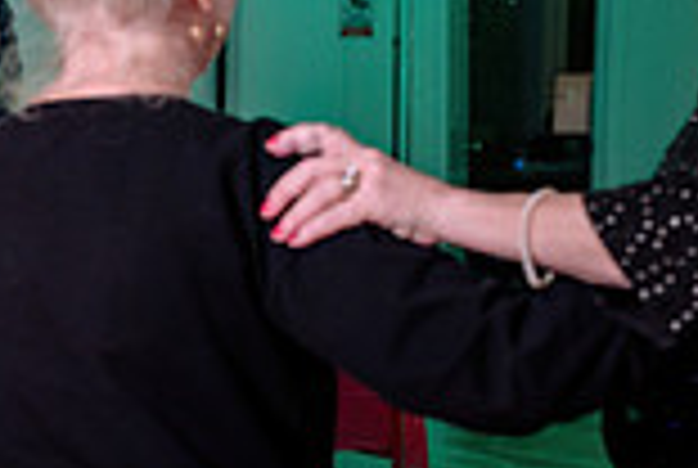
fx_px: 3341
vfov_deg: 8.0
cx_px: -175
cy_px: 336
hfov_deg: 11.6
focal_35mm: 172
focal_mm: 43
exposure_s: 1/200
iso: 500
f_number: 2.8
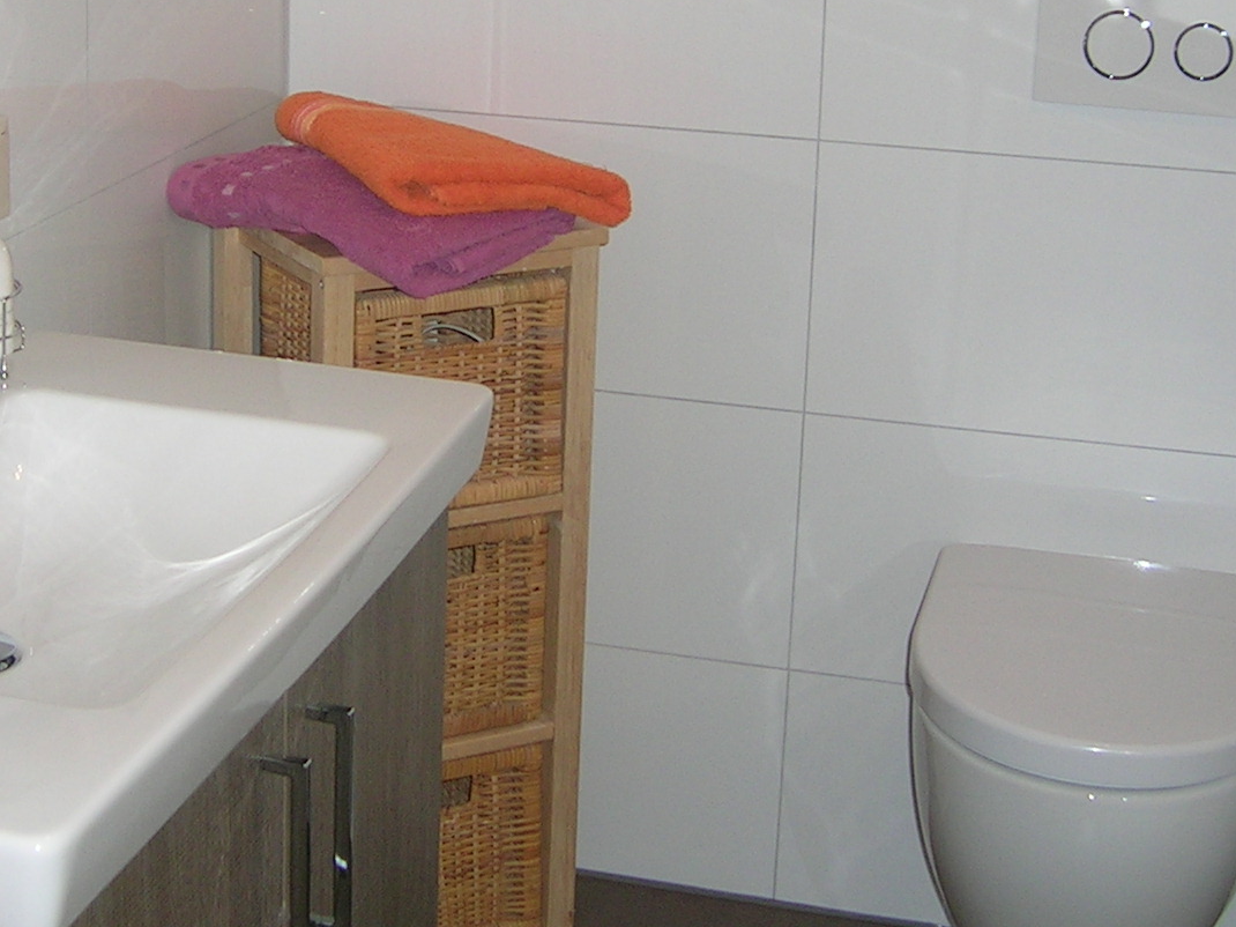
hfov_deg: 28.8
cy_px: 196
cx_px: 444
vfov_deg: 21.7
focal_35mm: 67
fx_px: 2392
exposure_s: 1/60.1
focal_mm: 5.4
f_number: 2.8
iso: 59
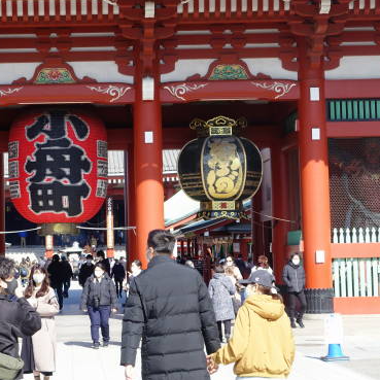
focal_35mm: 87
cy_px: 176
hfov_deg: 19.8
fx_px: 1081
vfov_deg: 19.9
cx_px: 91
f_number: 8
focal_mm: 21.59
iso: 125
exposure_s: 1/100
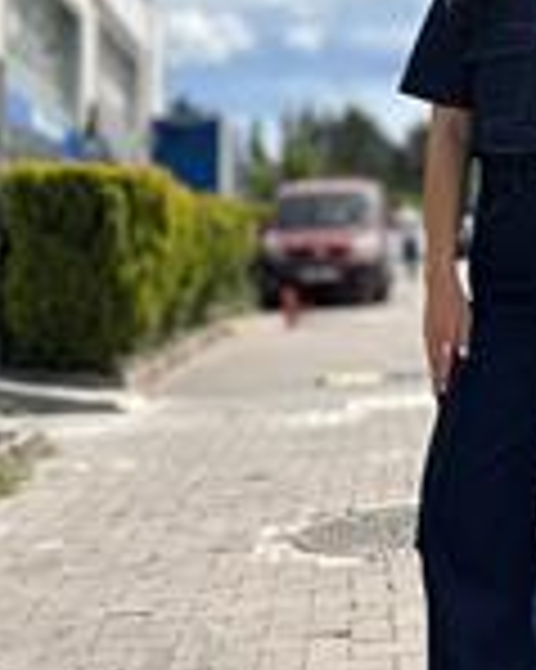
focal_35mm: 65
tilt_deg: +8.6
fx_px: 1290
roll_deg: +2.6
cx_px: 545
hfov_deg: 22.5
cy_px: 115
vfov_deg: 28.4
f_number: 1.78
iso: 80
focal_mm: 6.86
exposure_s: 1/9709
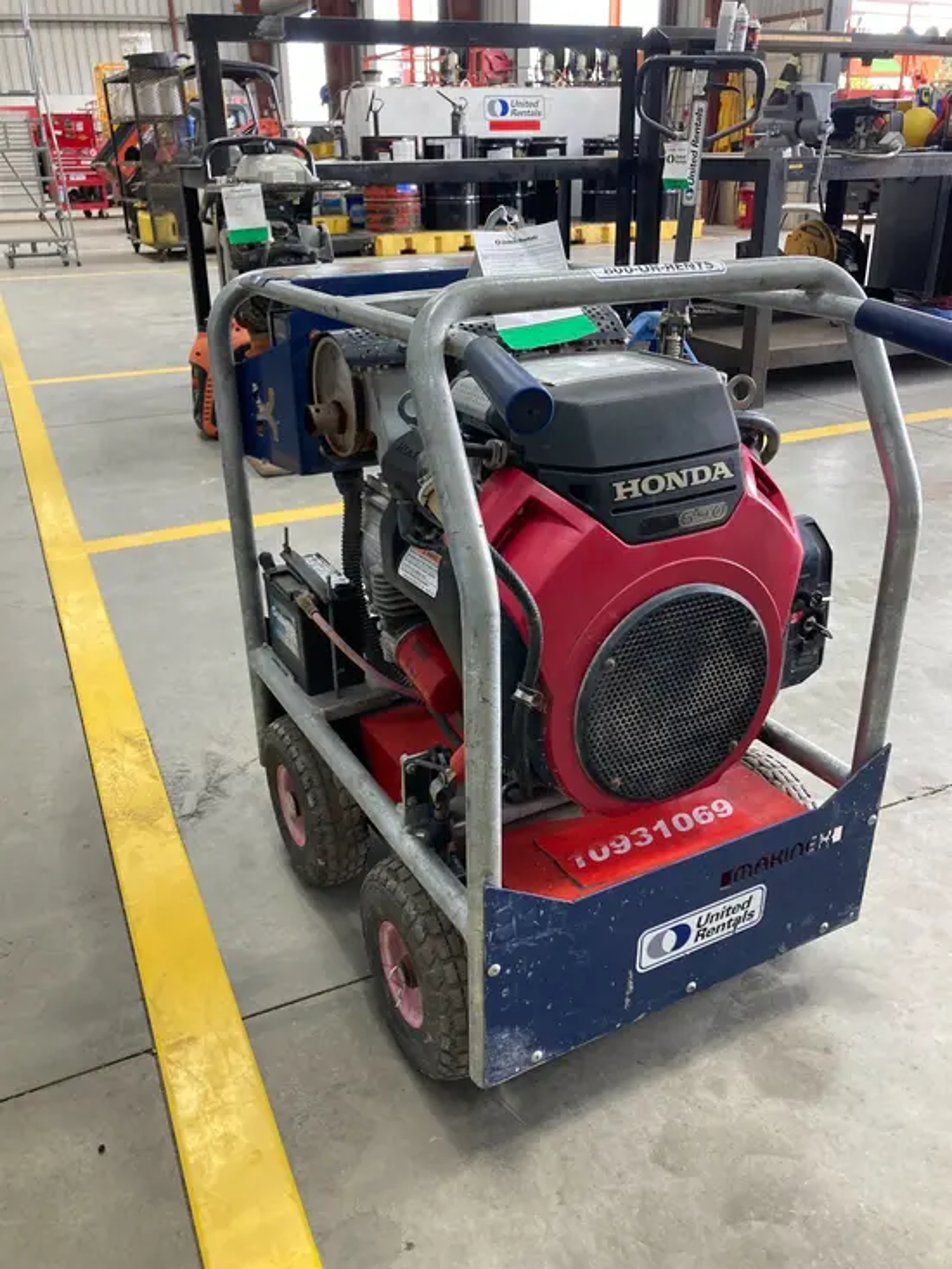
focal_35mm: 28
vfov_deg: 63.4
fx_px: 1026
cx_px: 476
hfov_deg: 49.8
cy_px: 634
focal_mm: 3.99
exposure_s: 1/121
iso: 80
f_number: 1.8
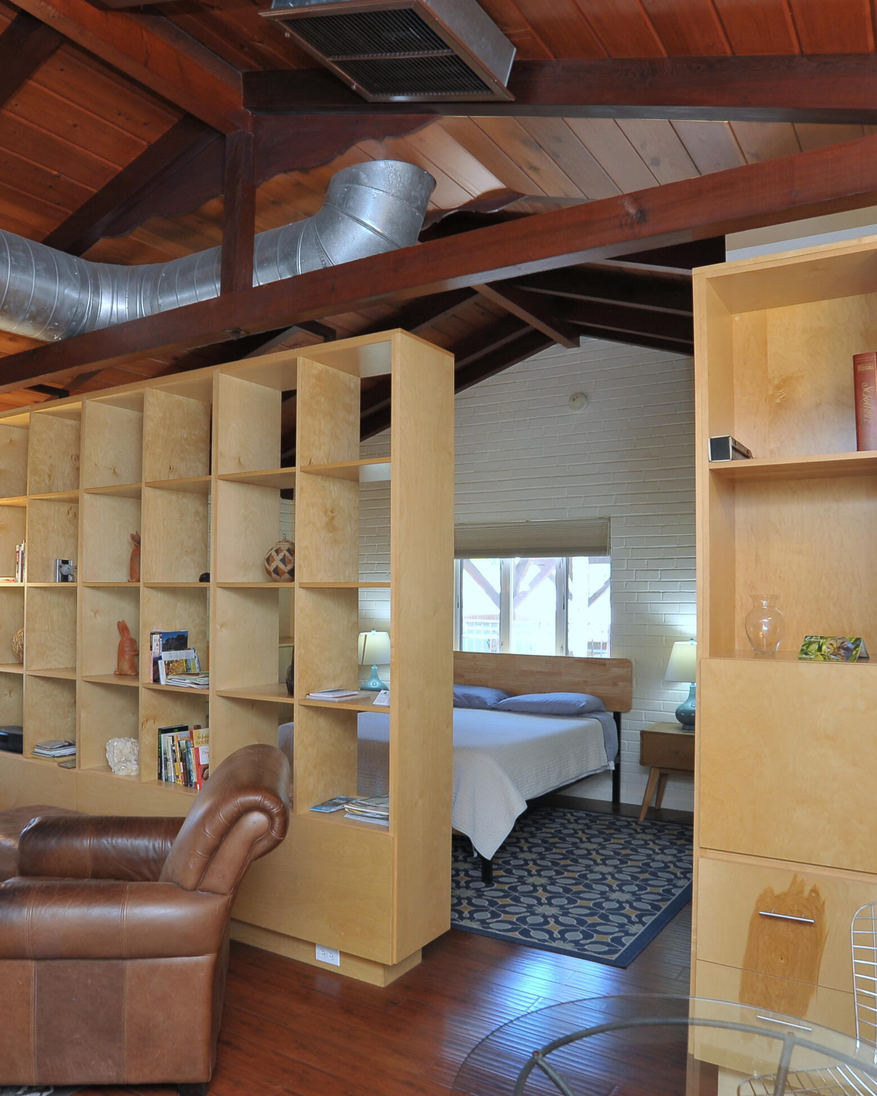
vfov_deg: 66.0
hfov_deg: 54.7
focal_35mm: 26
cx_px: 372
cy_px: 560
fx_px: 844
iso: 640
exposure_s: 1/30
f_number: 7.1
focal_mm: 18
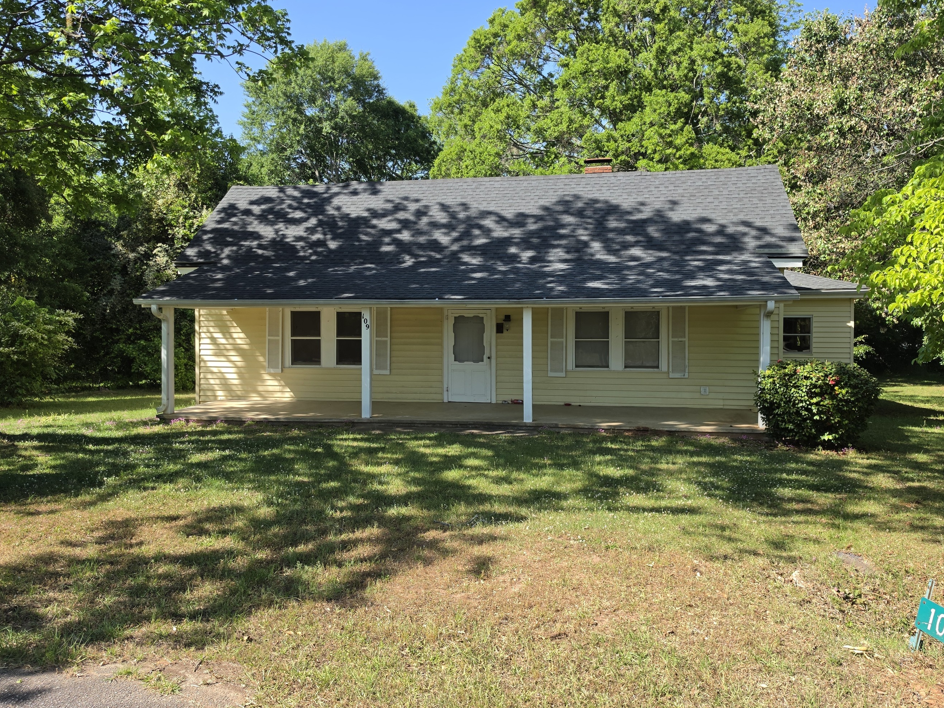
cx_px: 477
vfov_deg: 51.4
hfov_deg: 65.3
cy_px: 351
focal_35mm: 27
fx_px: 736
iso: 64
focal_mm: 6.5
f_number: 1.4
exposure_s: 1/2417
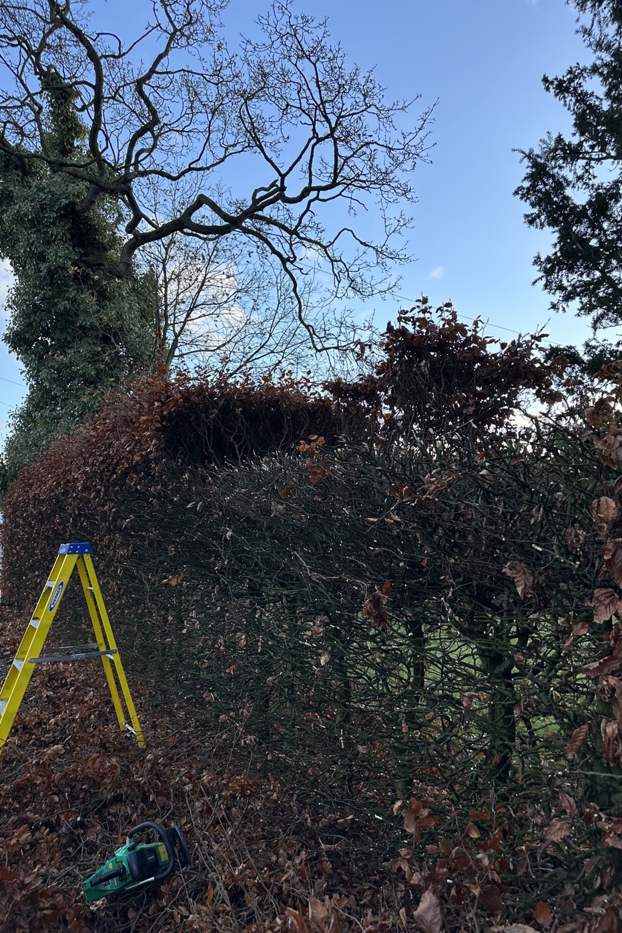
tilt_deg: +2.6
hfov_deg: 51.3
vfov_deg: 71.5
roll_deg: +0.1
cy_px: 466
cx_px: 293
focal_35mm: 25
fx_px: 648
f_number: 1.78
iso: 80
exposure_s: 1/694
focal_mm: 6.86
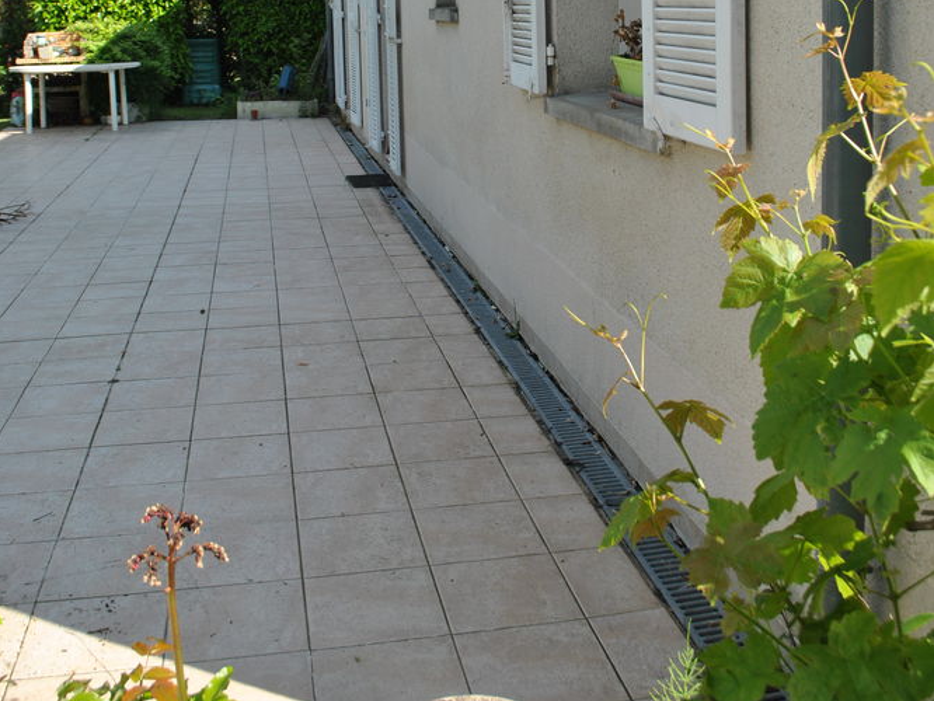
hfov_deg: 47.8
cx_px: 466
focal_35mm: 39
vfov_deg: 34.7
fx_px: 1053
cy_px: 69
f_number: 6.3
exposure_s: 1/200
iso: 100
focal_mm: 18
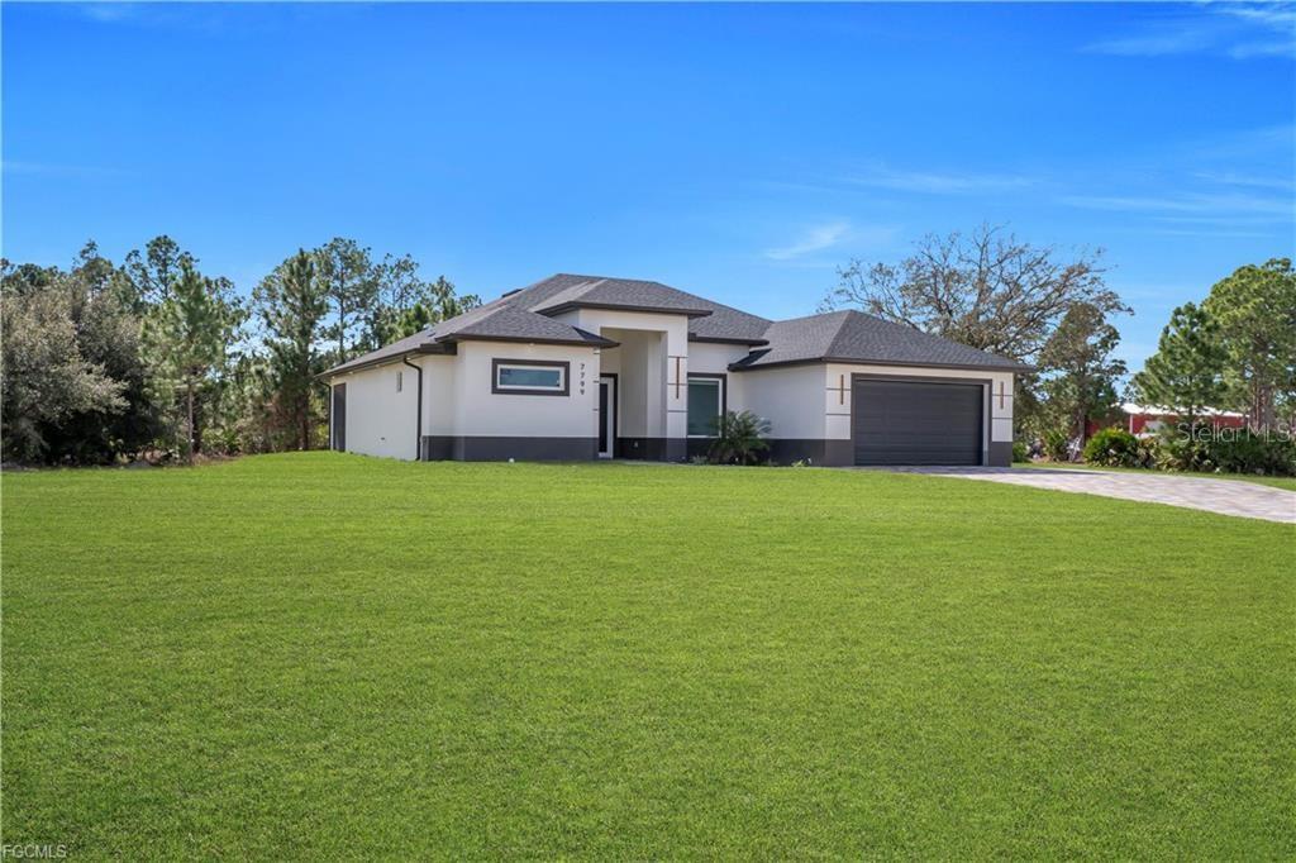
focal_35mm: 30
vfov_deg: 43.6
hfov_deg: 61.9
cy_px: 432
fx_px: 1080
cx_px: 648
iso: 100
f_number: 8
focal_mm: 20
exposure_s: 1/320
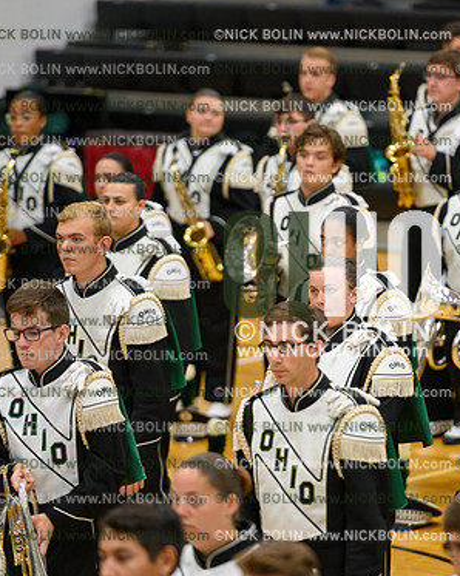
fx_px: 4973
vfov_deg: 6.6
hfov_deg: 5.3
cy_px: 285
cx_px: 332
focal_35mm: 292
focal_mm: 200
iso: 1600
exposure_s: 1/320
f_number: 2.8
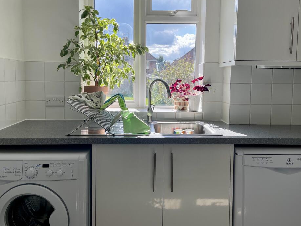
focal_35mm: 29
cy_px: 101
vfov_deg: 48.2
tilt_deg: -5.0
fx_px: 252
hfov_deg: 61.6
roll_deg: -1.5
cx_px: 147
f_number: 1.6
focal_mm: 5.1
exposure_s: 1/722
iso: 32
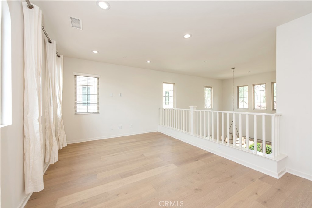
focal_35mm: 14
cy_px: 104
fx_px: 121
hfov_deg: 104.2
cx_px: 156
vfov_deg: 81.2
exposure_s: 1/125
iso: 220
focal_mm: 14
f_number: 5.6
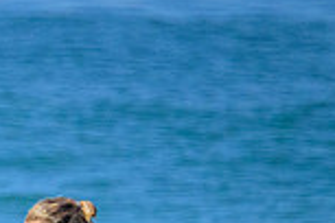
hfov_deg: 0.6
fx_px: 34167
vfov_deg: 0.4
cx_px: -261
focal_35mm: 3672
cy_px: 285
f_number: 11
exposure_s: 1/1600
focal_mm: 800
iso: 3600
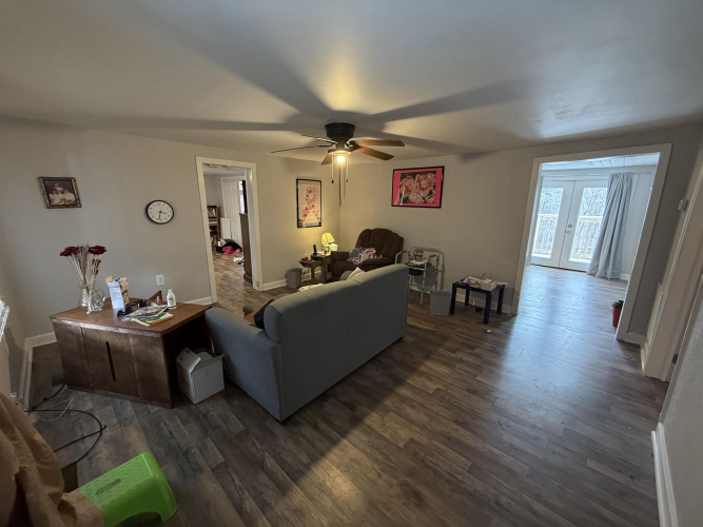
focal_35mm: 14
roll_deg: -0.8
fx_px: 284
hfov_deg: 102.1
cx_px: 352
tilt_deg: -14.2
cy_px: 264
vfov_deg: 85.7
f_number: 2.2
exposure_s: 1/60
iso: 400
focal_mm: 2.22
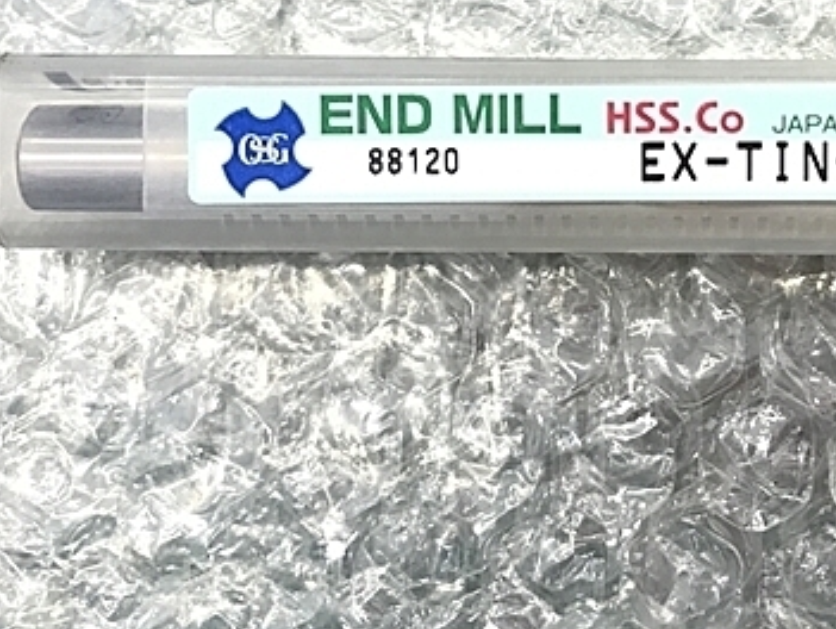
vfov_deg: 28.3
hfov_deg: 36.7
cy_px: 188
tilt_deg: -86.0
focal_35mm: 51
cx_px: 612
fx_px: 1233
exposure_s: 1/33
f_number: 1.8
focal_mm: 3.99
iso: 40
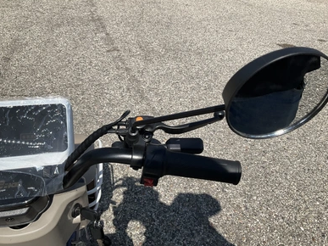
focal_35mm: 30
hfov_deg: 60.0
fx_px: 284
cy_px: 122
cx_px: 168
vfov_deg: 46.8
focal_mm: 3
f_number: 1.8
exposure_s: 1/2667
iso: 25
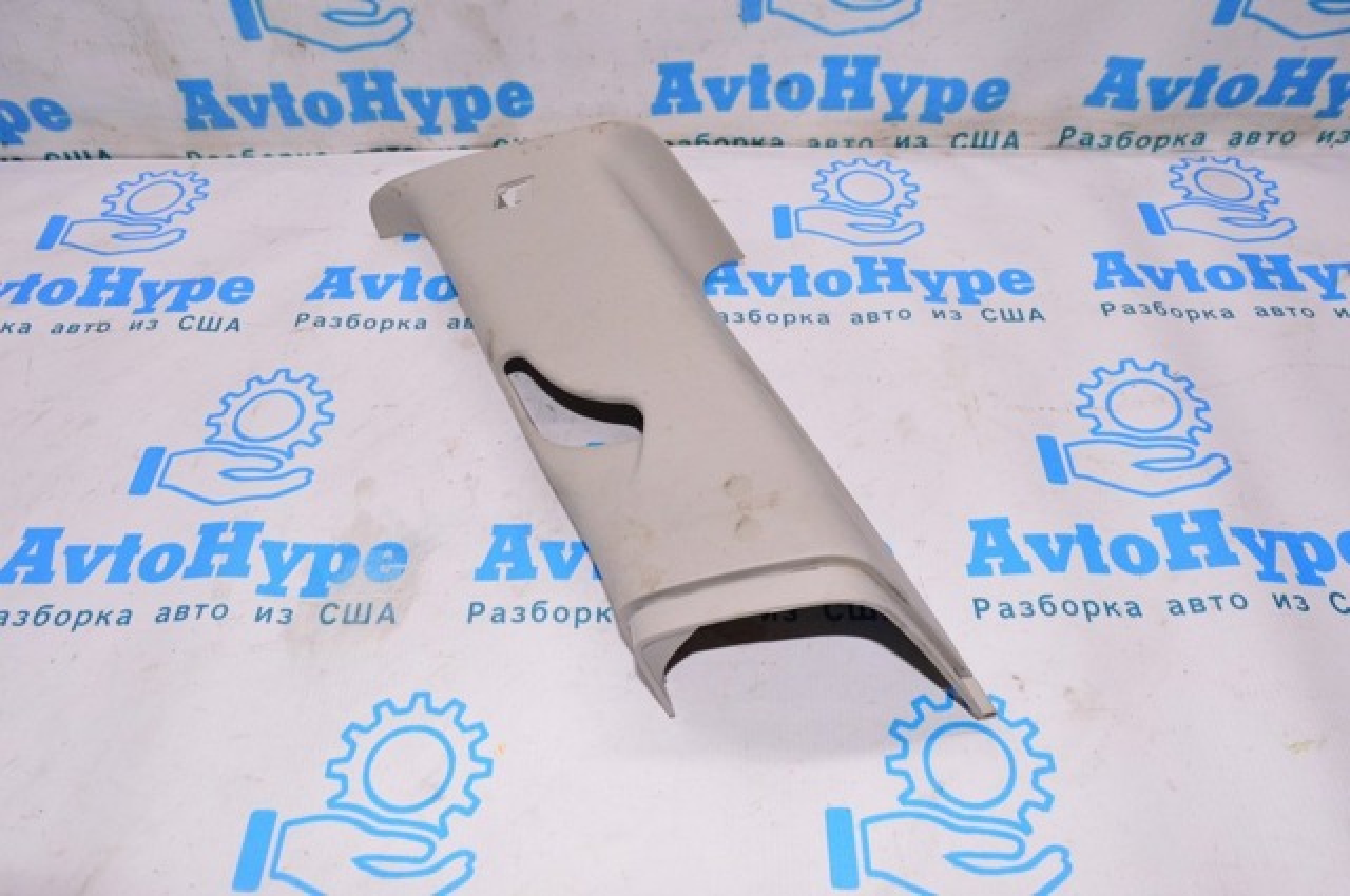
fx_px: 1011
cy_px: 448
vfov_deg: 47.8
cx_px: 675
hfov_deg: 67.4
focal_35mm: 27
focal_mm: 18
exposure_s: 1/160
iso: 1600
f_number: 8
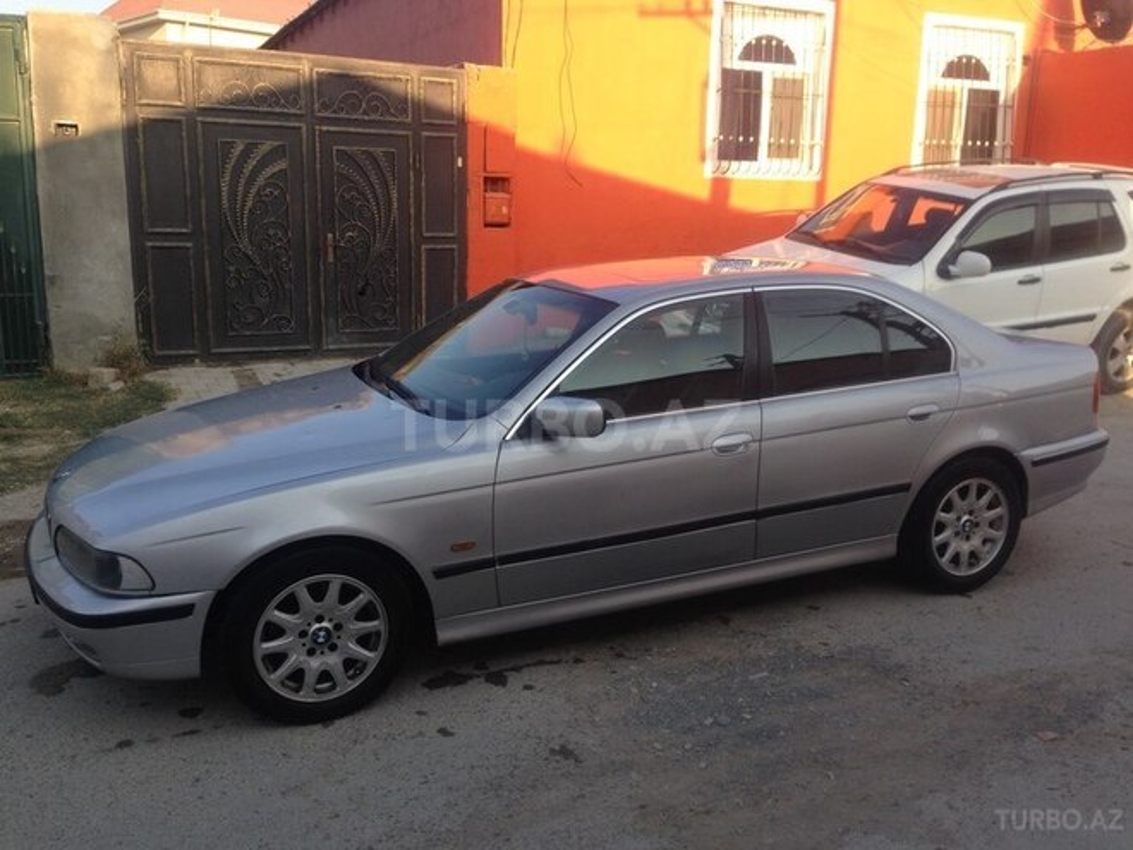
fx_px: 1080
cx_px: 566
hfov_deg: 55.4
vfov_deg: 42.9
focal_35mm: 33
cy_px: 425
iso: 50
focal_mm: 4.12
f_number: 2.4
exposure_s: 1/423
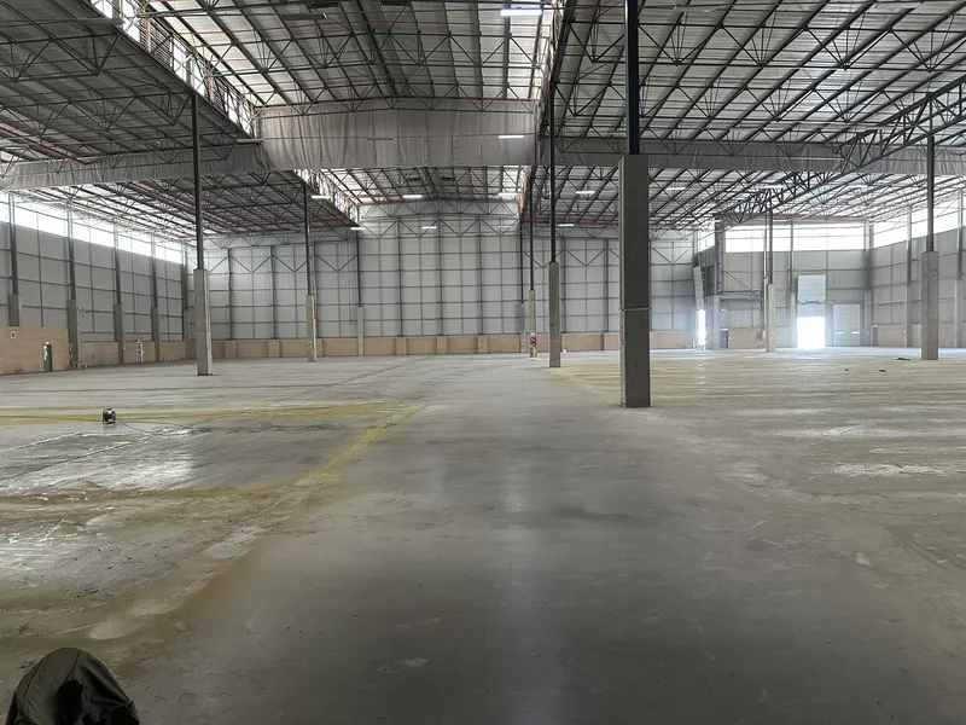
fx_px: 670
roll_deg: +0.6
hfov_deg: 71.6
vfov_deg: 56.8
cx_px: 483
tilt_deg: -2.7
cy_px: 362
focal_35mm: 24
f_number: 1.78
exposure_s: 1/60
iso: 400
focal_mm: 6.86
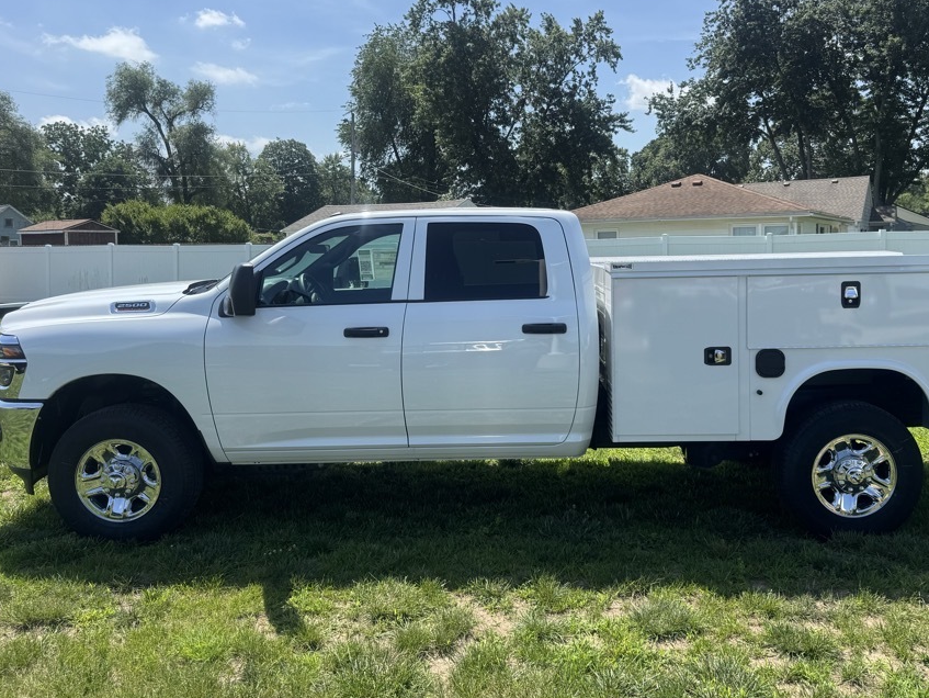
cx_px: 518
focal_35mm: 29
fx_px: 779
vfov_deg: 48.2
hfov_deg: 61.5
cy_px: 306
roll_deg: +0.4
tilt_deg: -4.2
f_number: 1.78
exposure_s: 1/3597
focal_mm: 6.76
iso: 80
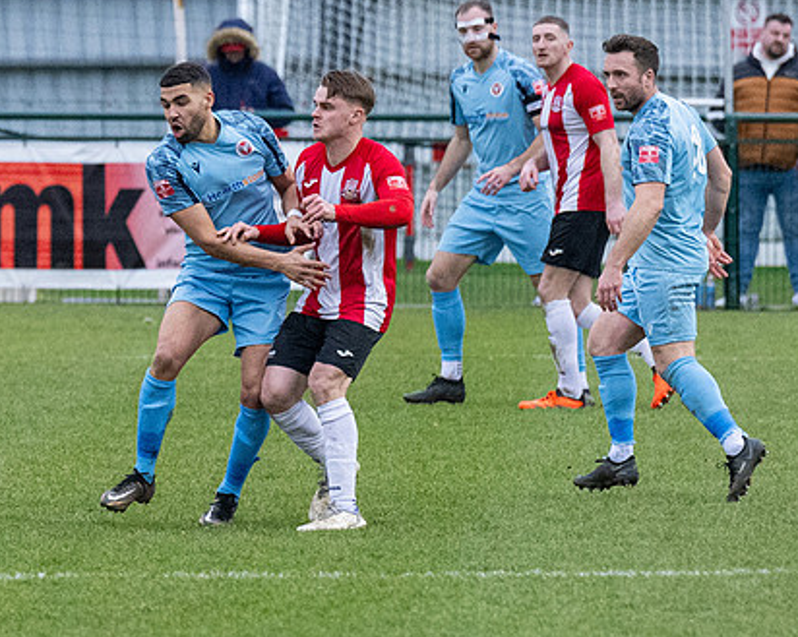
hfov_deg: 2.7
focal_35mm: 722
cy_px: 335
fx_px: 17040
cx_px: -50
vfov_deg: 2.1
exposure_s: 1/1600
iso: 3200
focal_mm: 200
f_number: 4
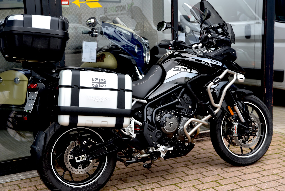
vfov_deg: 21.9
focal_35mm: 62
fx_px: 491
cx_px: 142
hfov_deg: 32.4
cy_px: 96
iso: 100
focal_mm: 62
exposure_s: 1/100
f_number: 5
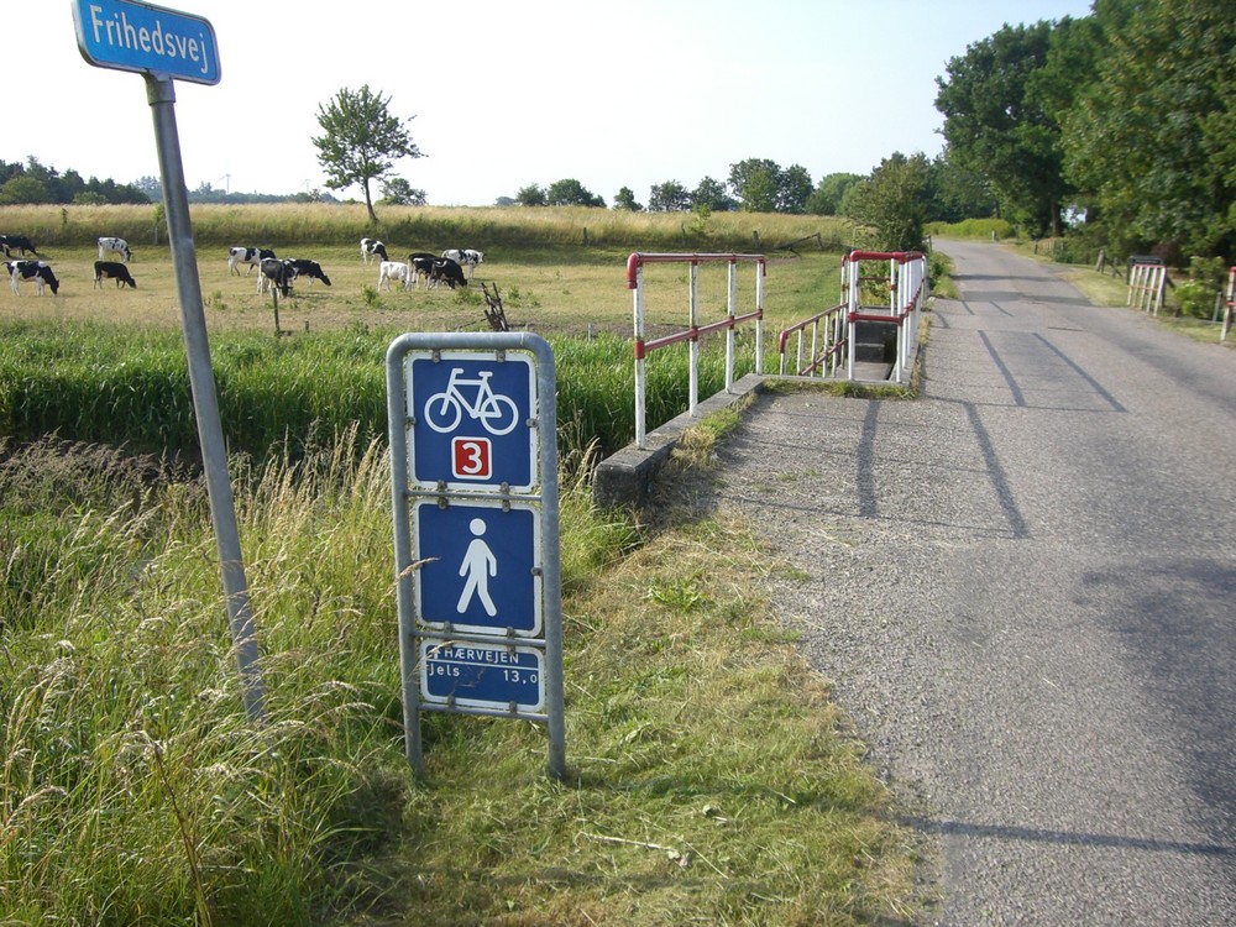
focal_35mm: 38
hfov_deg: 49.0
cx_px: 618
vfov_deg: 37.7
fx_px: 1357
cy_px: 464
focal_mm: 6.2
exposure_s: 1/320
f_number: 4.3
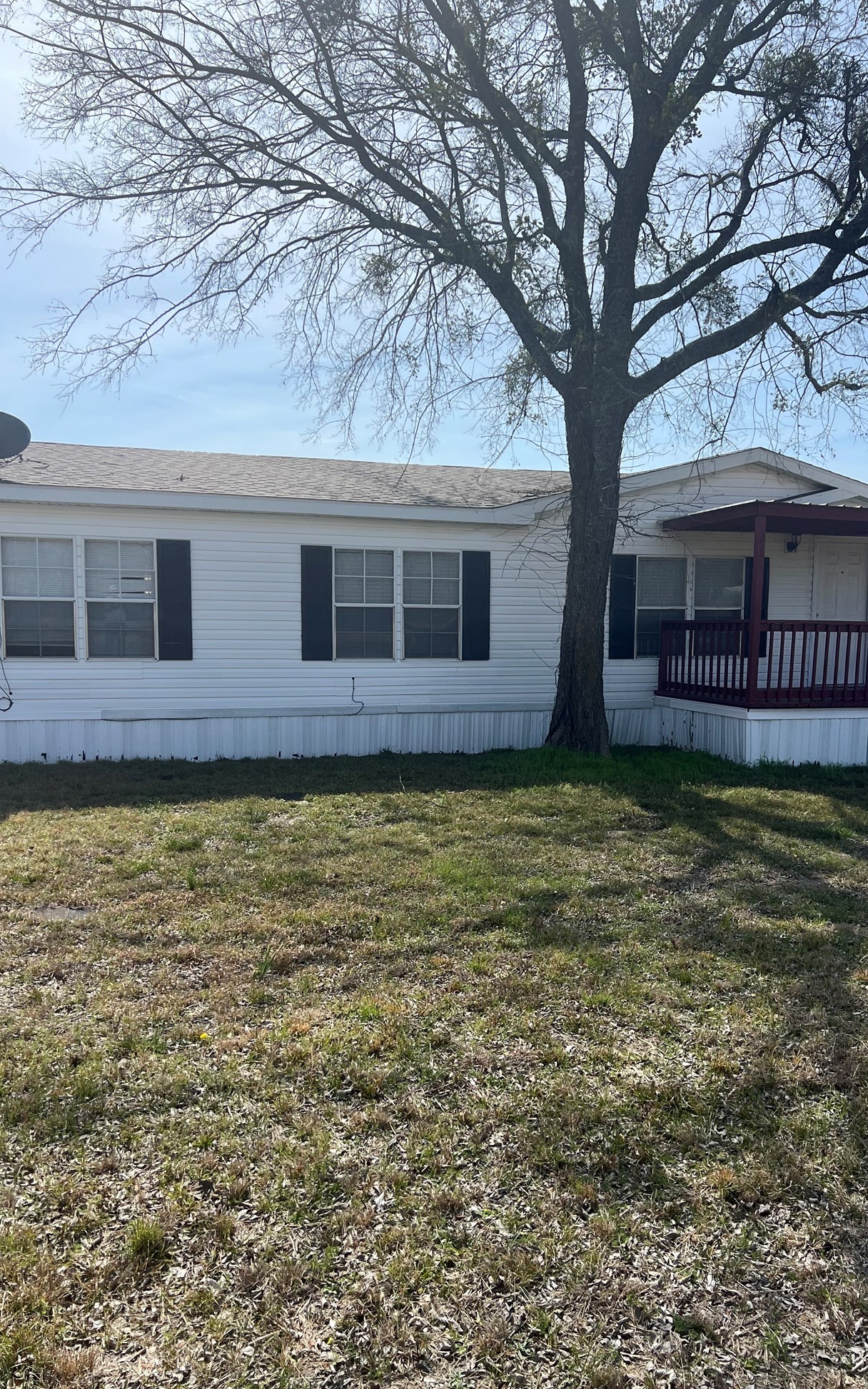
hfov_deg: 43.0
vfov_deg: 64.6
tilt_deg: -4.4
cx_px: 515
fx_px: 1098
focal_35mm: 29
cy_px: 727
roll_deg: +0.9
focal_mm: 5.7
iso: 50
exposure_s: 1/4630
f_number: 1.5
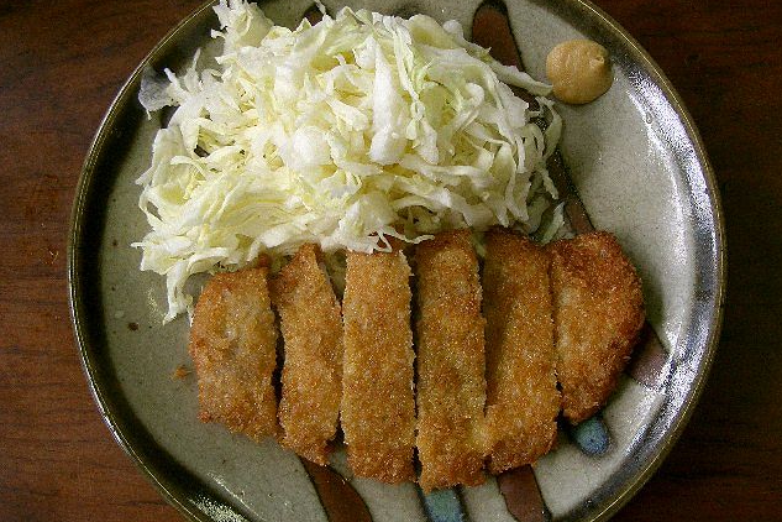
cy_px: 265
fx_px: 891
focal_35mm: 41
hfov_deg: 47.4
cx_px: 394
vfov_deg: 32.6
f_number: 2.8
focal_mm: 8
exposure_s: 1/125
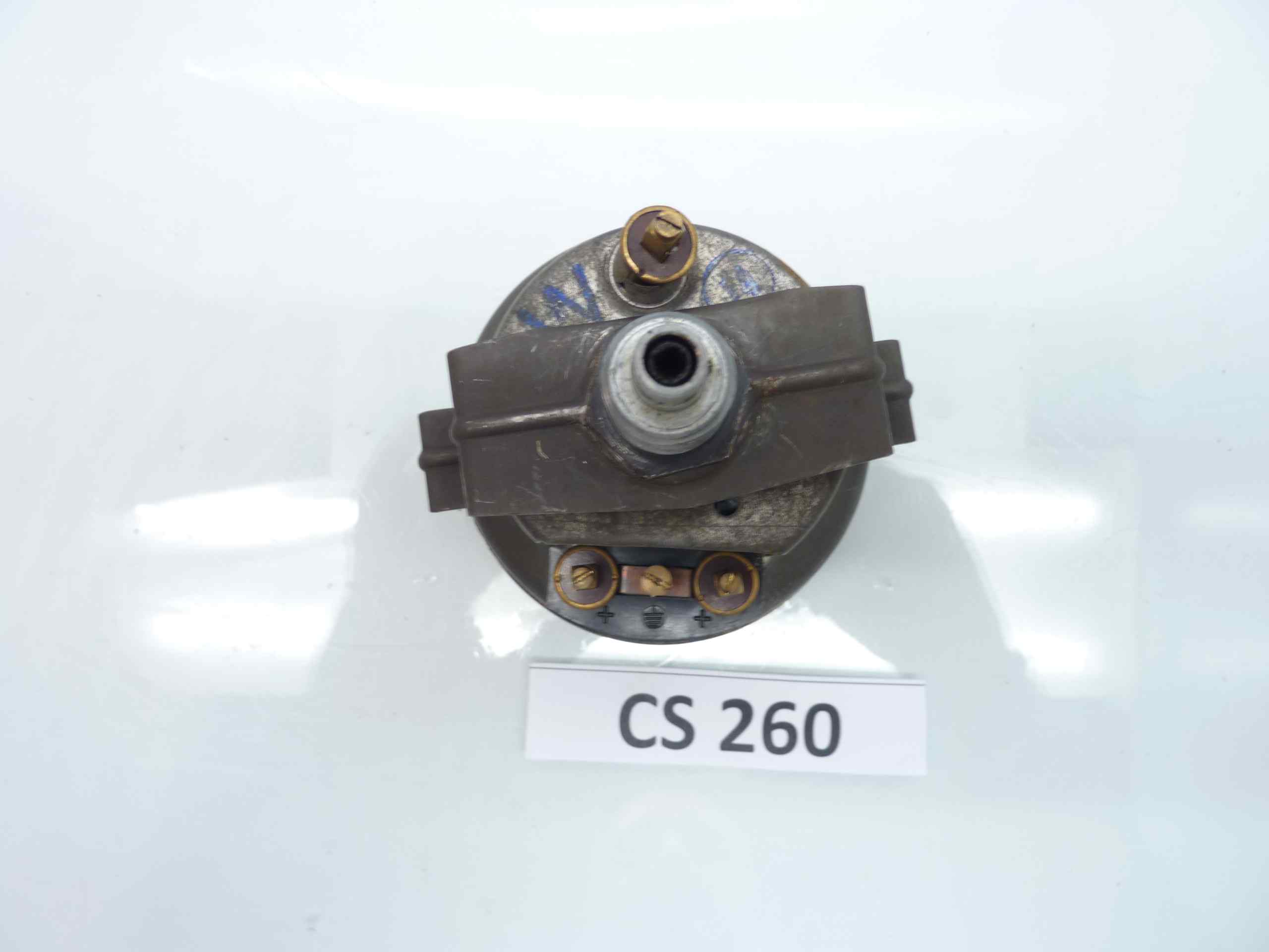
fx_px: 916
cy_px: 476
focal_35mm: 25
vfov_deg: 54.9
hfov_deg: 69.4
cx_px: 634
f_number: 3.3
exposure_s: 1/10
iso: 80
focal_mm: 4.1
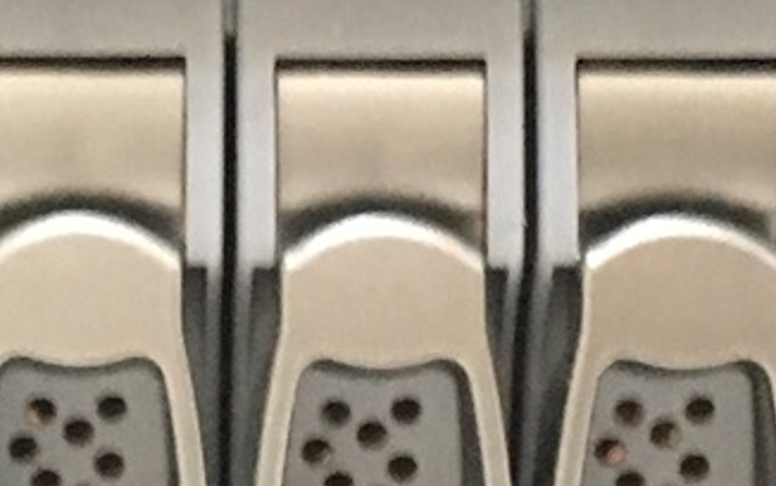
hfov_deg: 10.8
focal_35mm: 193
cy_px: 0
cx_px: 83
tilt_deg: -12.9
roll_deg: -1.1
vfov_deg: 6.8
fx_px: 4083
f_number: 2.2
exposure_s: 1/17
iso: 400
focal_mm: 4.15
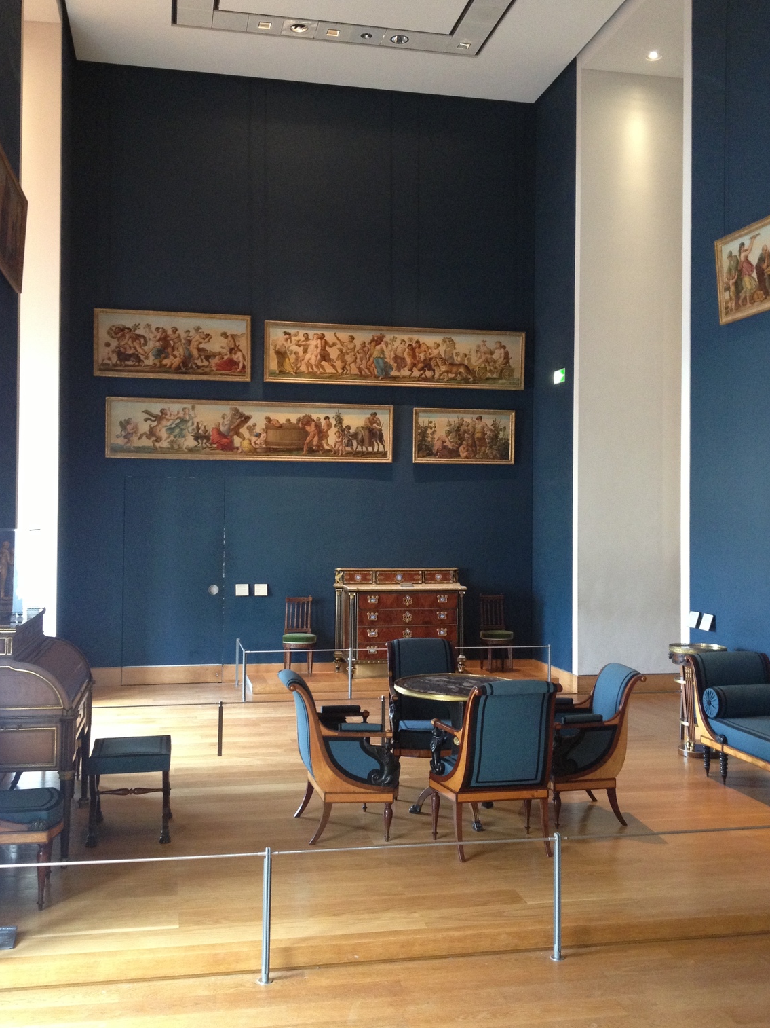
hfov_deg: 38.7
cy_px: 511
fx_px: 1098
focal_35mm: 37
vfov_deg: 50.1
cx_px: 372
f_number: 2.4
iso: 200
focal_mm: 4.28
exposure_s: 1/20
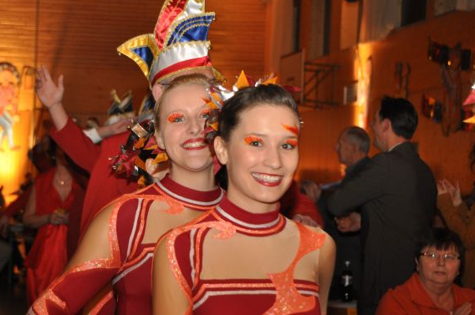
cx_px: 177
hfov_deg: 19.5
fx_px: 1379
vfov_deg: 13.0
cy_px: 150
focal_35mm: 105
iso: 800
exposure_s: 1/60
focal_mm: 55
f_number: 4.8
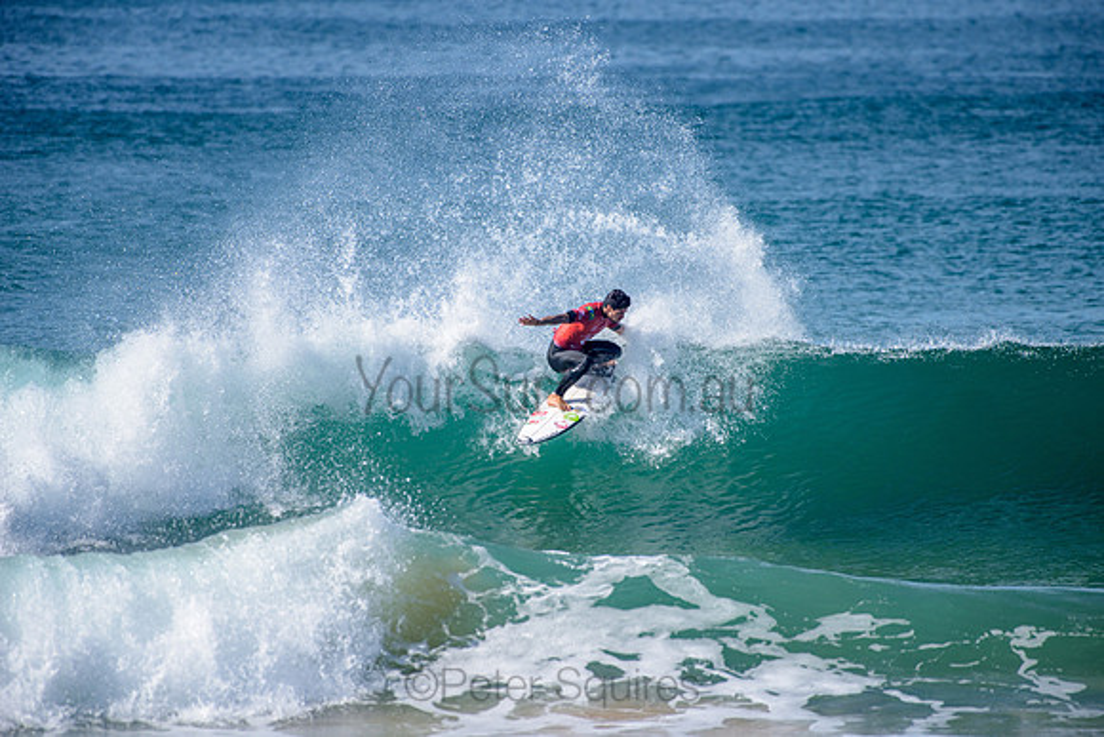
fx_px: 15336
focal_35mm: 500
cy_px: 368
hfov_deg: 4.1
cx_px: 552
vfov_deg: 2.8
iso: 160
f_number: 5.6
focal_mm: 500
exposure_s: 1/2000
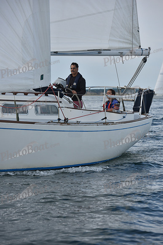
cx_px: 82
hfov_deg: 8.6
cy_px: 122
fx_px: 1086
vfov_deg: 12.8
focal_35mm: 160
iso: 320
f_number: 7.1
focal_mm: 160
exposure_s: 1/1000
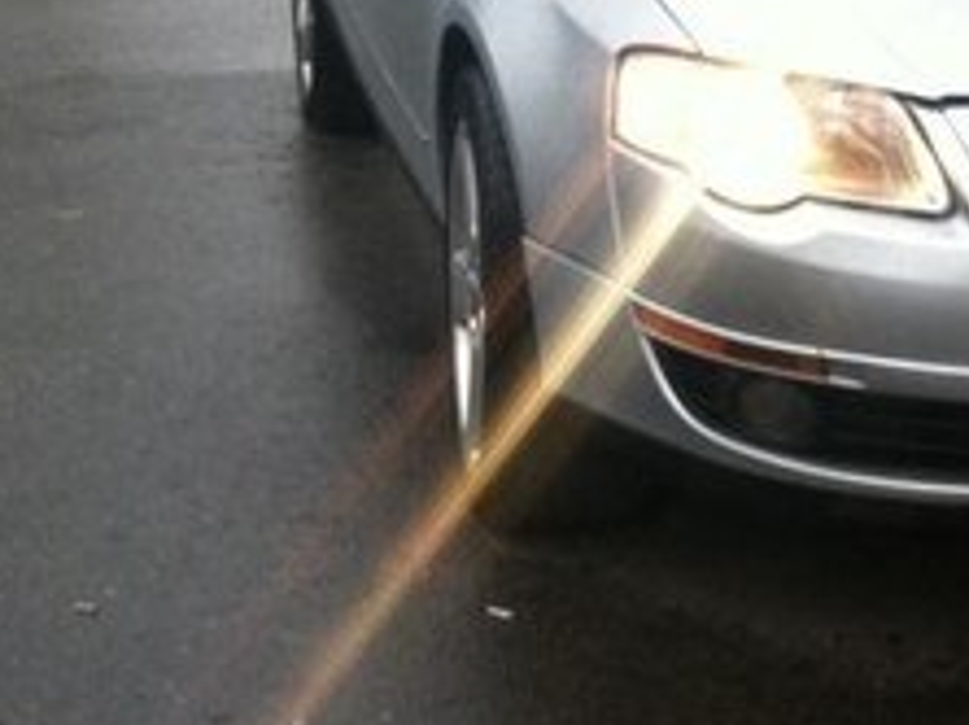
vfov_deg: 14.1
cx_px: 1139
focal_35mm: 104
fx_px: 2908
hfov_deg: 18.0
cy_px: 168
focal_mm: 3.85
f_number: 2.8
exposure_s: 1/15
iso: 160
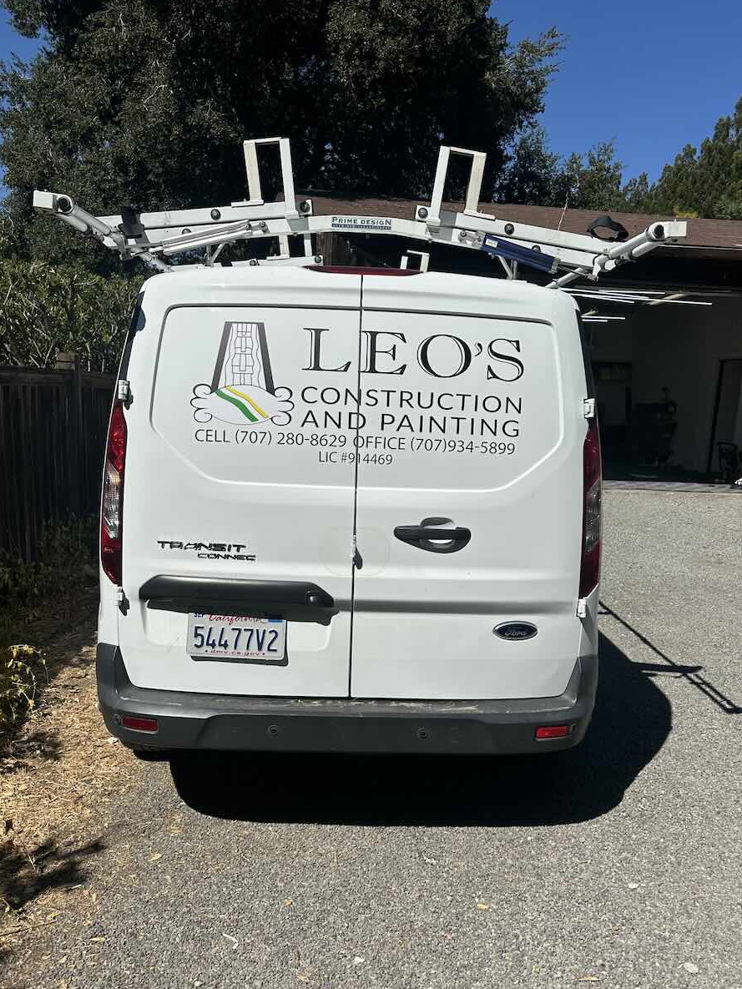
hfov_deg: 51.4
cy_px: 548
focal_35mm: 27
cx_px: 375
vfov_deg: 65.1
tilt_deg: -11.1
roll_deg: -2.2
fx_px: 772
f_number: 1.78
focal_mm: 6.86
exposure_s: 1/10753
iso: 80
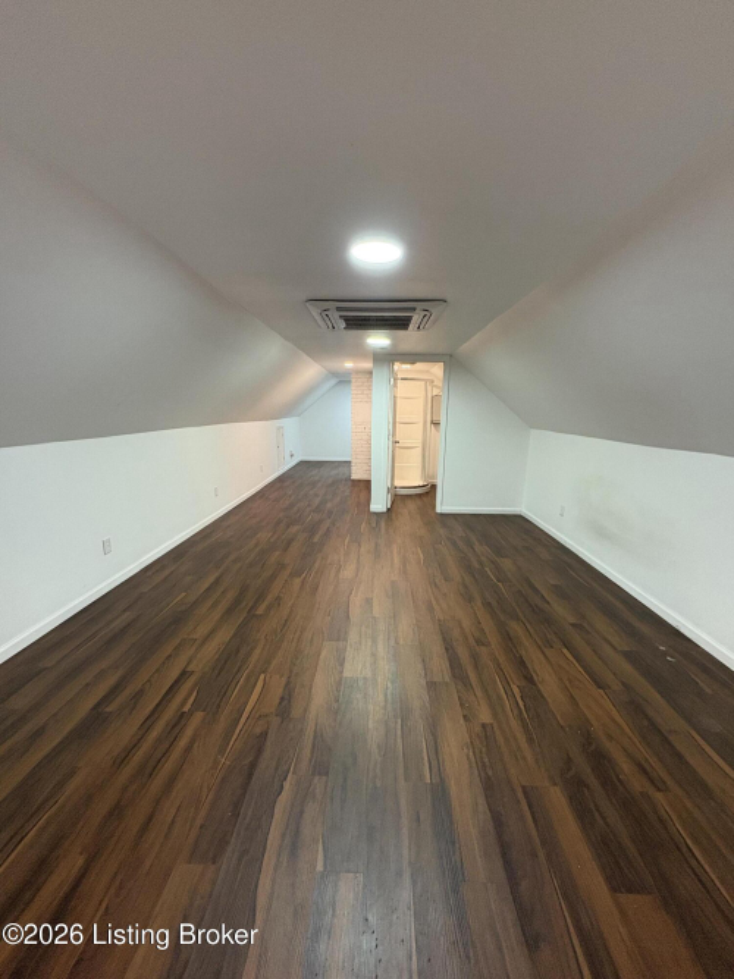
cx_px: 367
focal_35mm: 14
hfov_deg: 85.7
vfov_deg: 102.1
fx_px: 396
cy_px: 490
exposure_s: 1/60
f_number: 2.2
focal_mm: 2.22
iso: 250
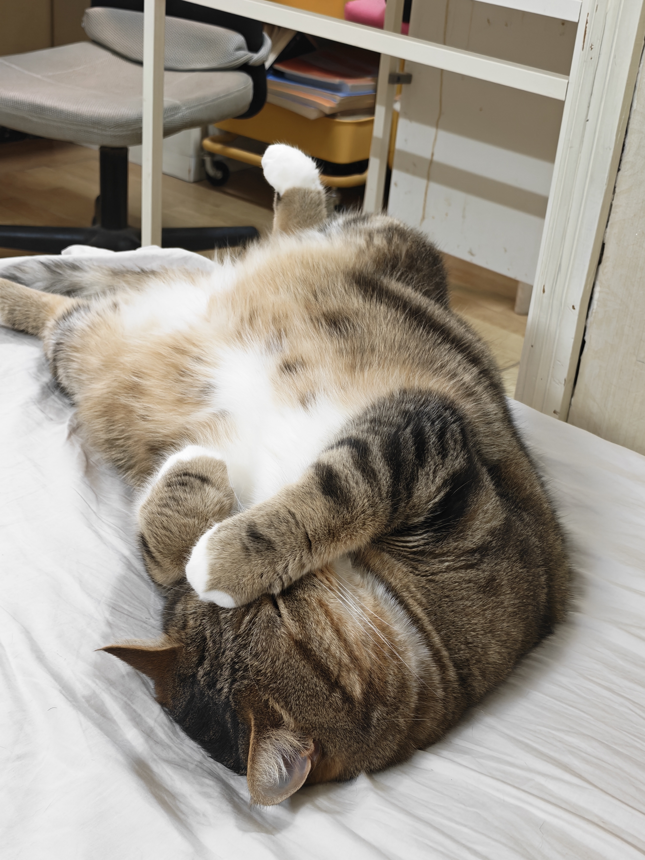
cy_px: 430
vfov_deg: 38.9
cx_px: 322
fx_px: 1217
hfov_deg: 29.7
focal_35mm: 49
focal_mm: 5.52
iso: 640
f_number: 1.9
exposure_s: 1/33
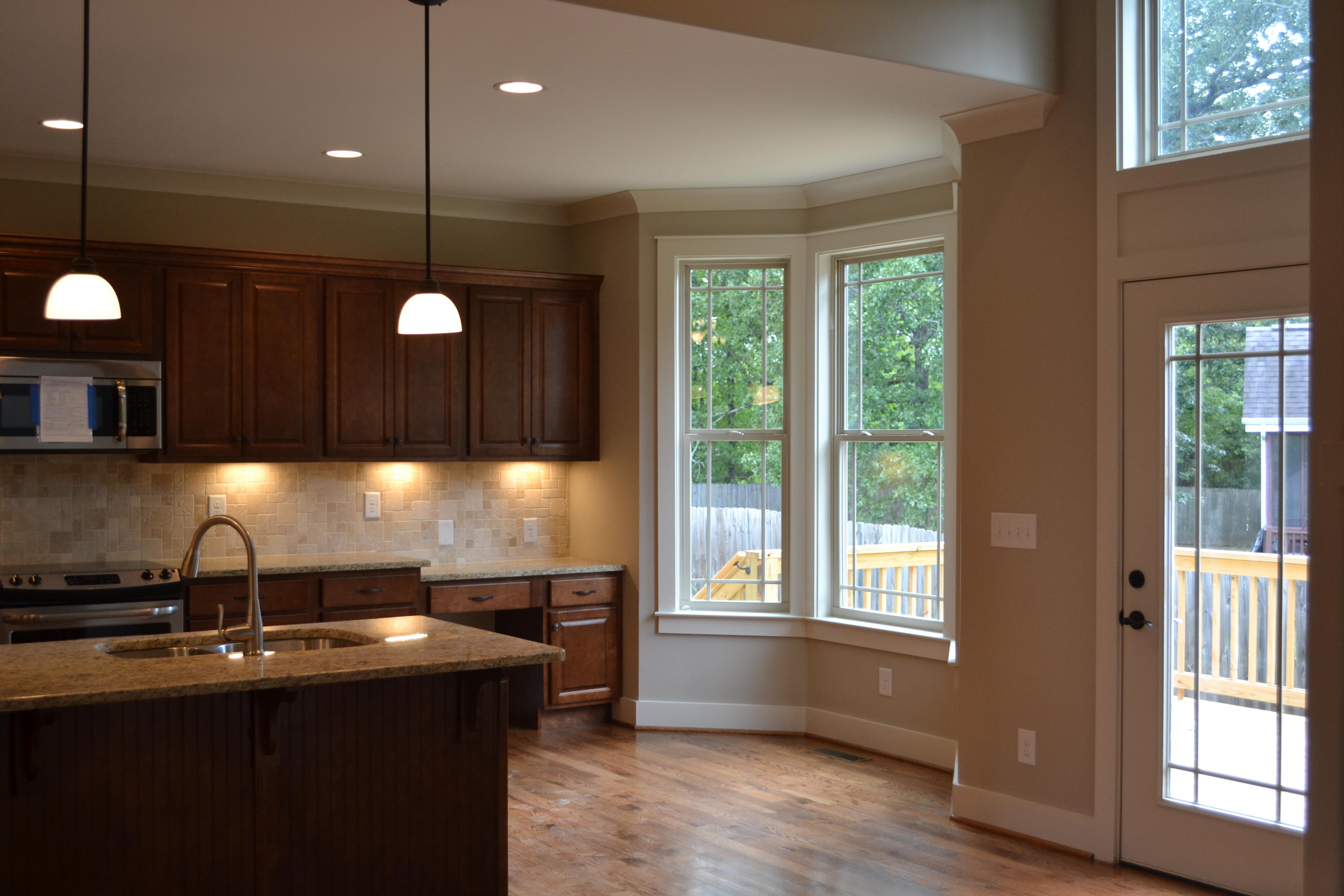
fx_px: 1456
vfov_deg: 34.2
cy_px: 448
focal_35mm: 39
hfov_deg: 49.6
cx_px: 672
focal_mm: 26
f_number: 4.2
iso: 400
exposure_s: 1/80
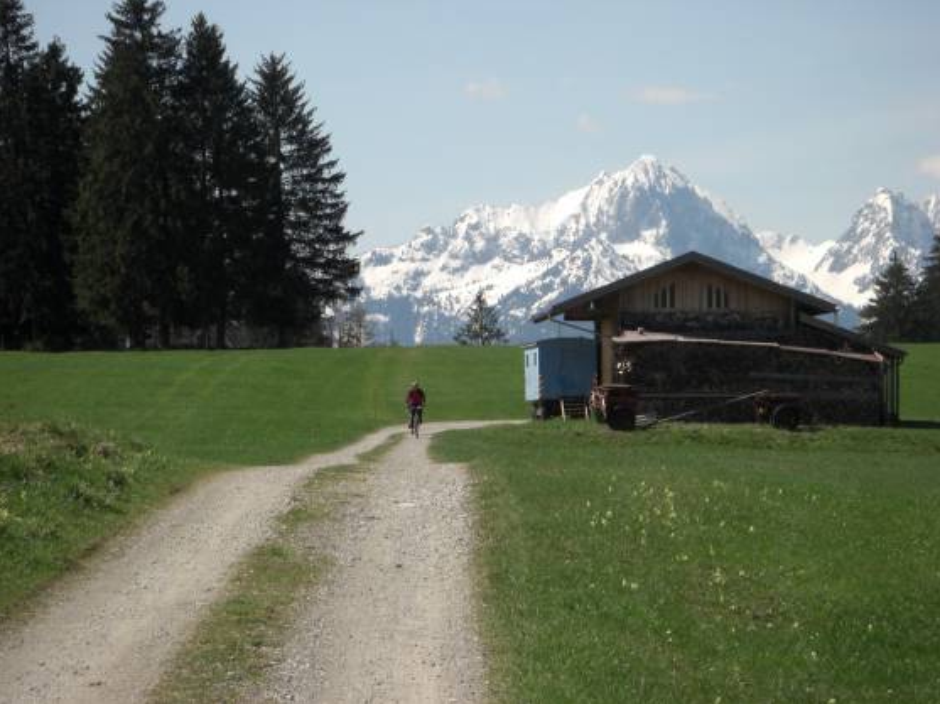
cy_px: 351
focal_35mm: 163
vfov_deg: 9.1
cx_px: 469
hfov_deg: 12.1
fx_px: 4423
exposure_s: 1/320
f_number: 6.1
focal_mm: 26.8
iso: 64
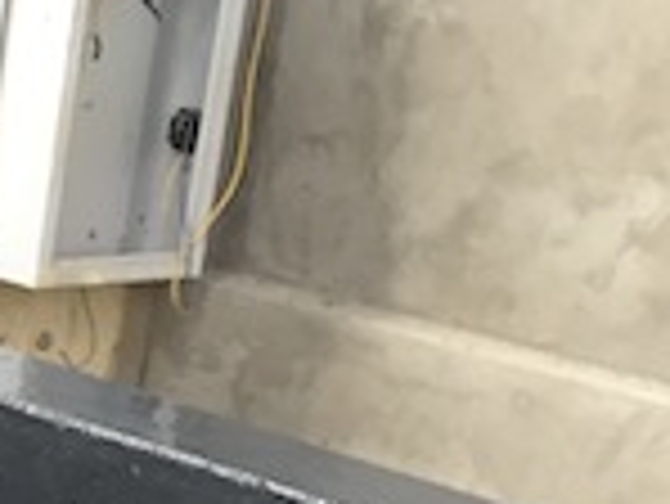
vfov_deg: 10.0
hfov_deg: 13.5
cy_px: 1060
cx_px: -400
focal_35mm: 136
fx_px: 2634
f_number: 2.2
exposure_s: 1/30
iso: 40
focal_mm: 4.15
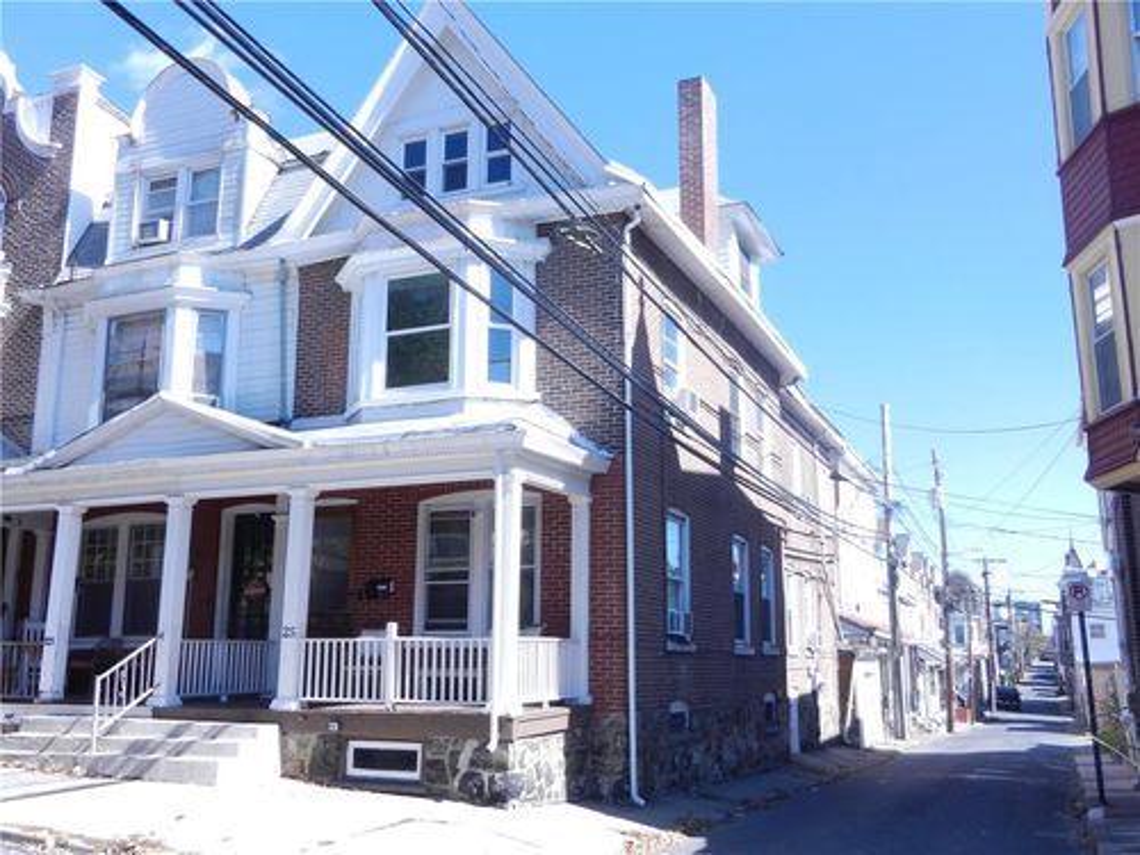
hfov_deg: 55.4
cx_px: 570
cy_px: 428
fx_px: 1087
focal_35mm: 33
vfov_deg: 42.9
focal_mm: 5.9
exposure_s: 1/500
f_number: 3.8
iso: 160
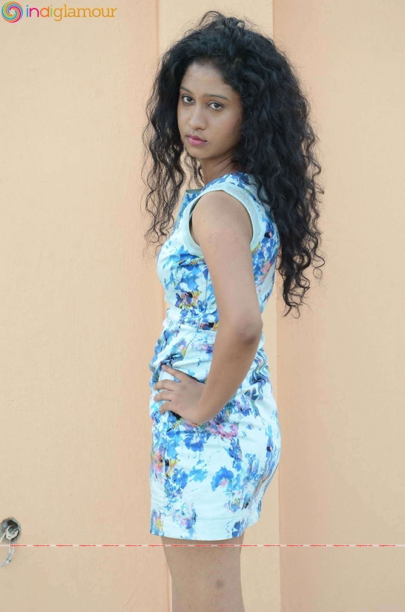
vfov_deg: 23.4
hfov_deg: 15.6
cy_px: 306
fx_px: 1475
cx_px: 202
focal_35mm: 87
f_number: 6.3
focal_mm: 58
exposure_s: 1/125
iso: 500
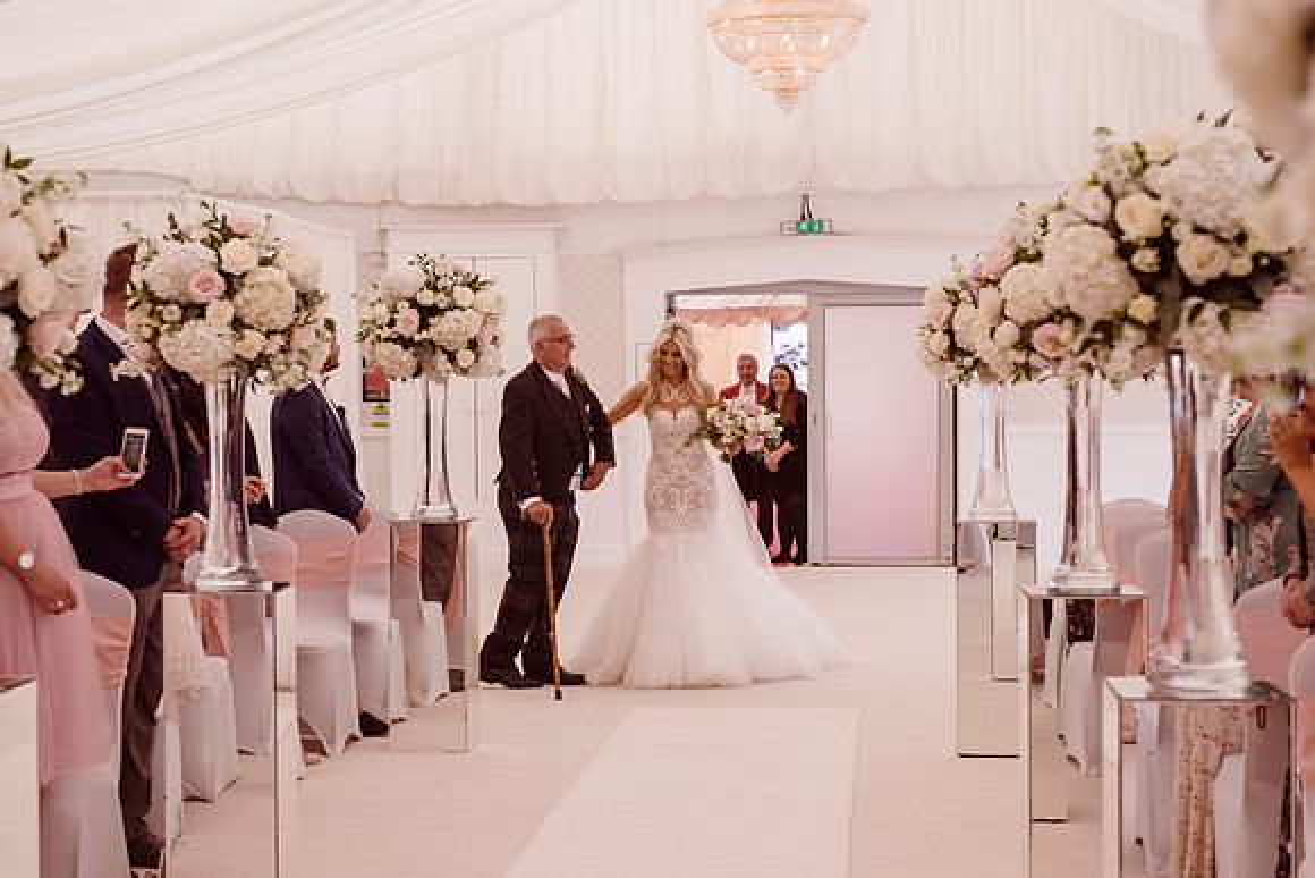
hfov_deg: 27.9
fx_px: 2645
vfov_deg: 18.8
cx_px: 658
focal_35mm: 72
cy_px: 439
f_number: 5.6
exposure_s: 1/500
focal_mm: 70
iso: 640
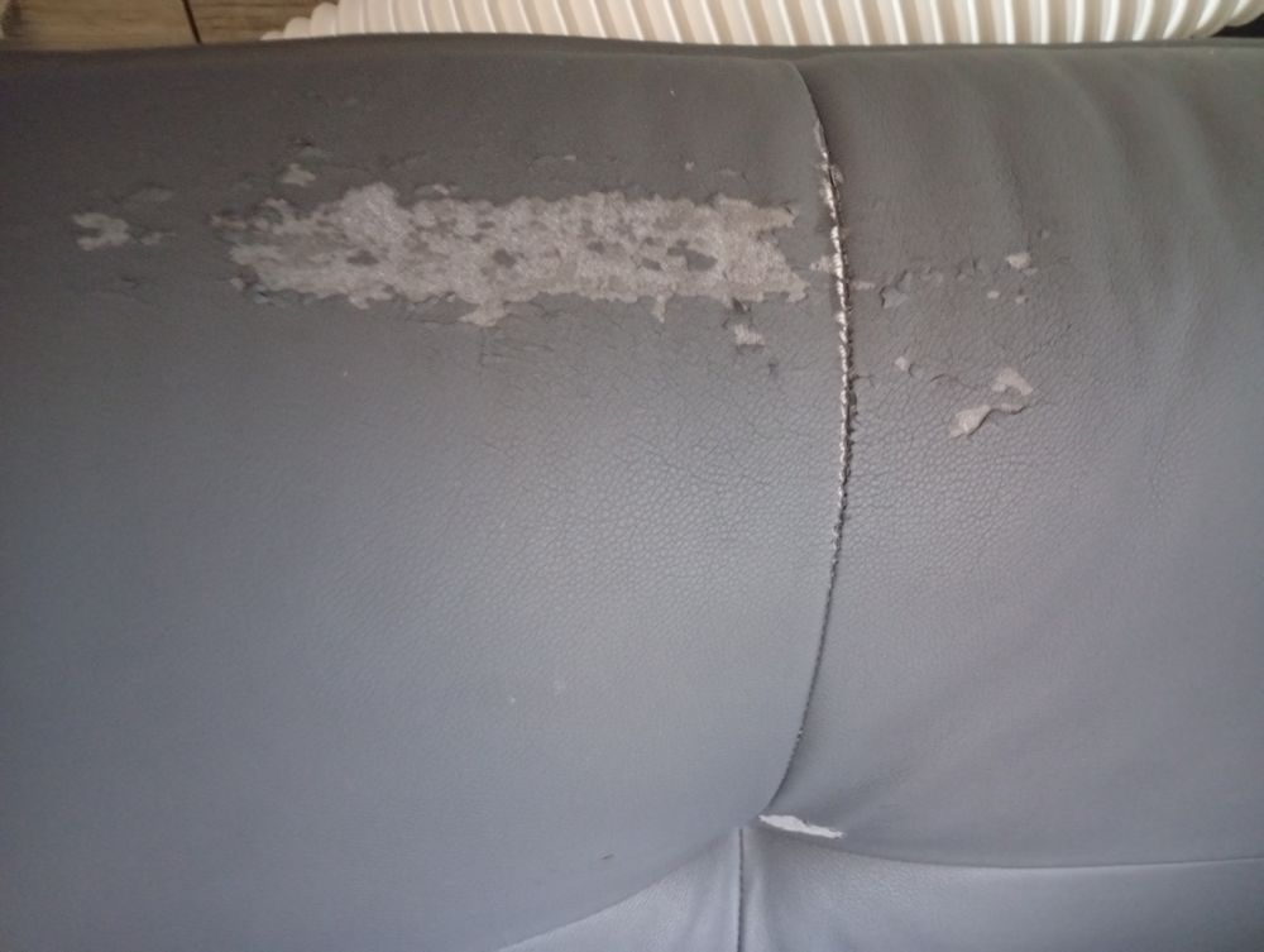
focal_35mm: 27
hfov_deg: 65.2
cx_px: 632
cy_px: 476
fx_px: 987
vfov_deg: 51.5
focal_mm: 3.98
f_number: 1.8
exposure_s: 1/14.3
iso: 4446
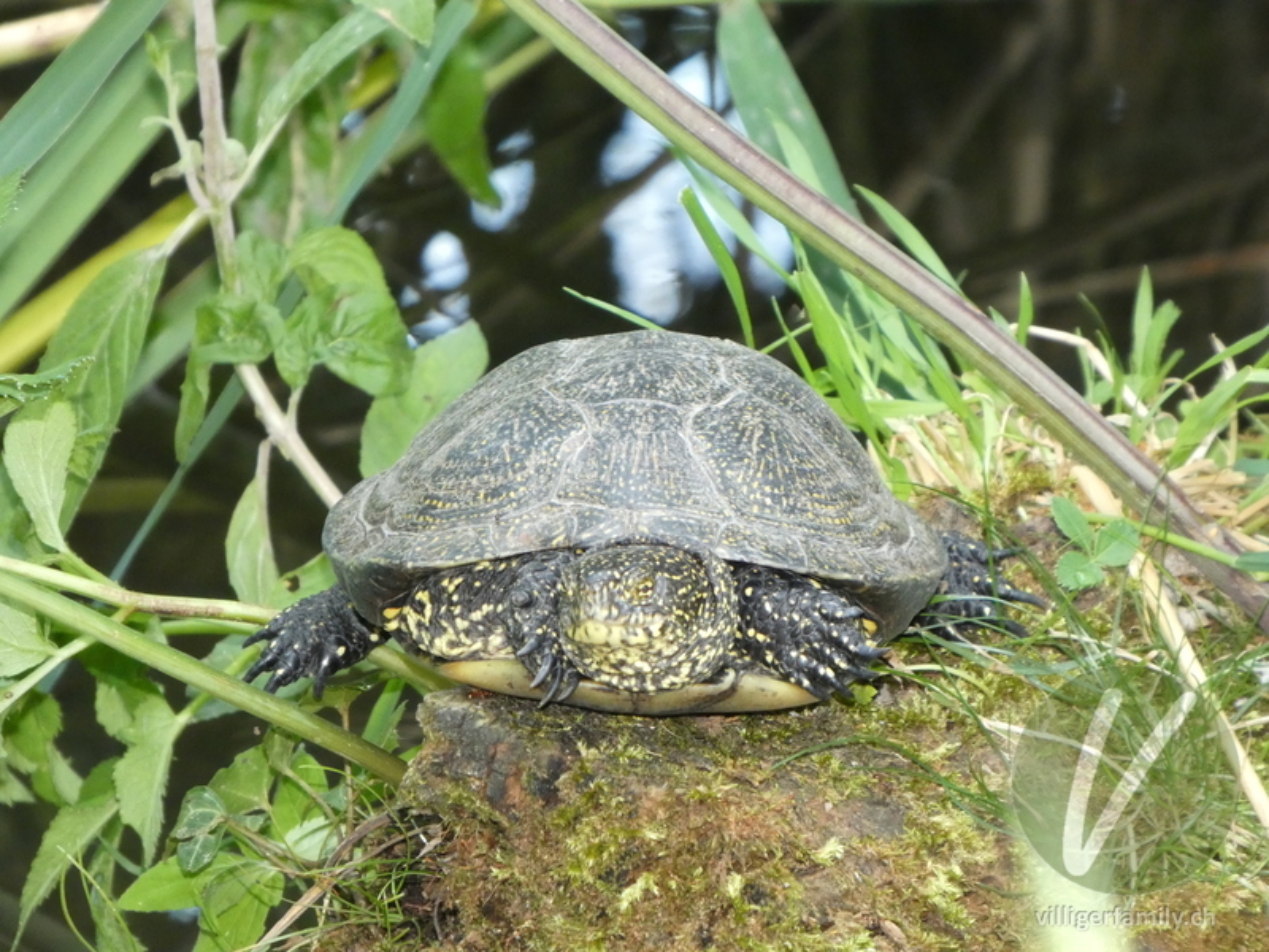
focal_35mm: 469
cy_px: 476
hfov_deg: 4.2
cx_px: 634
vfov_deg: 3.2
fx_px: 17193
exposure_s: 1/125
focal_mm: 84
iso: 800
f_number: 5.6
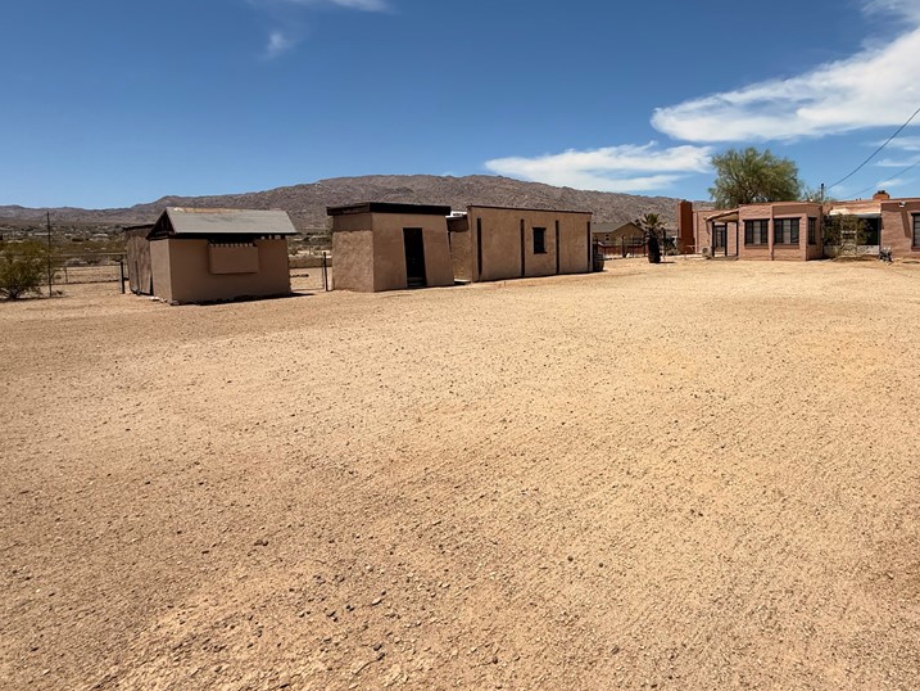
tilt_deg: -3.2
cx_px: 617
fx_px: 532
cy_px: 277
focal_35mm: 20
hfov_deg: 78.9
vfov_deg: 65.4
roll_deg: +0.4
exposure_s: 1/5155
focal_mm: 2.22
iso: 50
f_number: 2.2
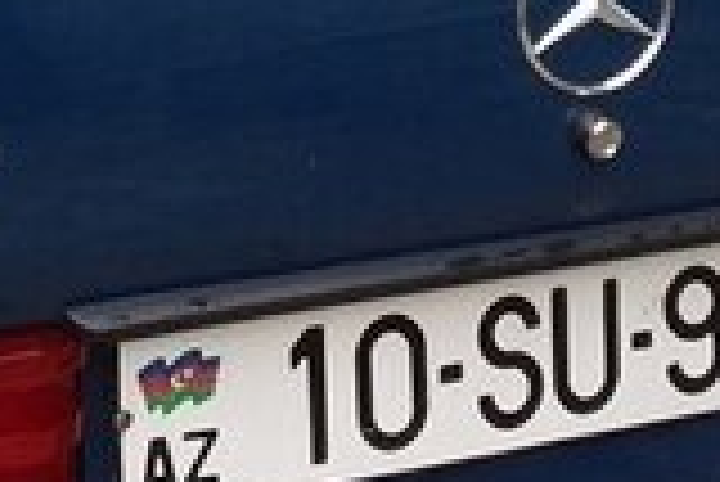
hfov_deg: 15.4
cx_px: 216
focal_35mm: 133
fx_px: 2662
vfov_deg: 10.0
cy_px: -223
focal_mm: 3.3
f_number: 2.2
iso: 40
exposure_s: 1/107
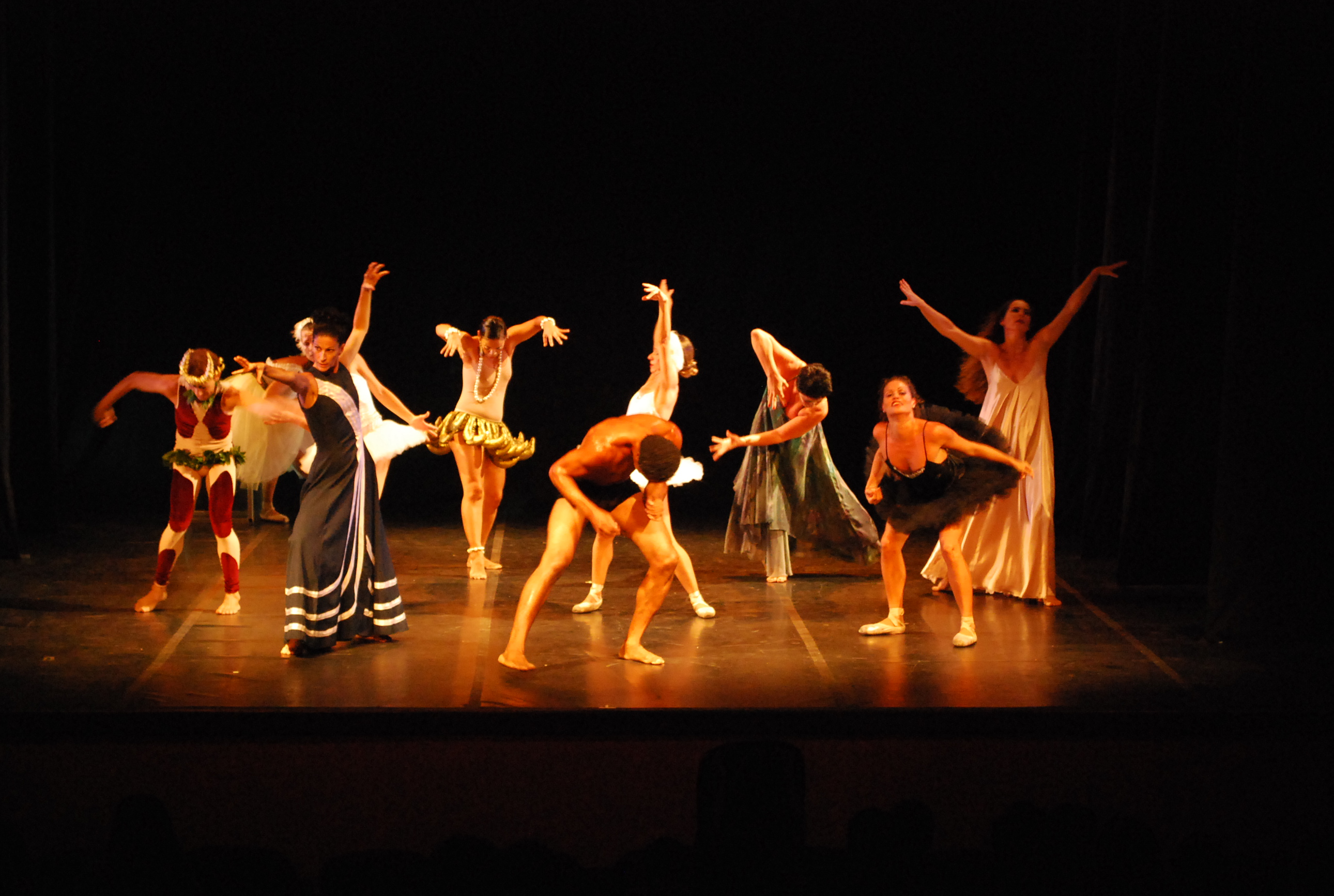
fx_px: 3437
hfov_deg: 22.0
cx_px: 587
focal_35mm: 93
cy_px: 476
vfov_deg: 14.8
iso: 1600
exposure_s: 1/60
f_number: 5.6
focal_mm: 55
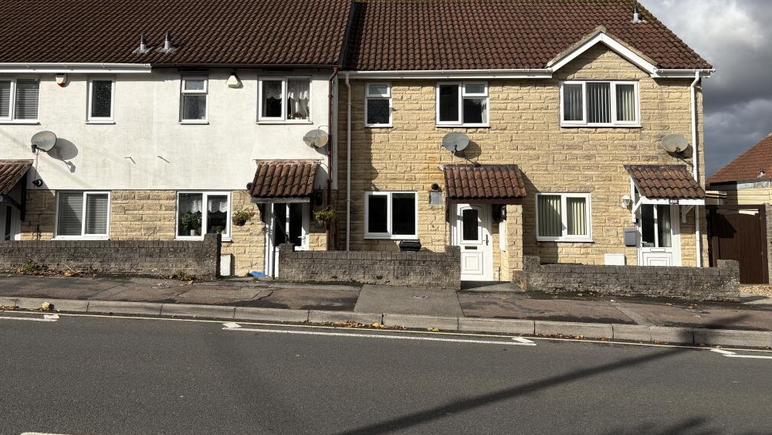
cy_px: 143
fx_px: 594
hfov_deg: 66.1
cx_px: 381
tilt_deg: +4.9
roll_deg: +0.5
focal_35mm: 29
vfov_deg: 39.7
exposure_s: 1/5814
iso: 50
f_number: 1.6
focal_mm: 5.96
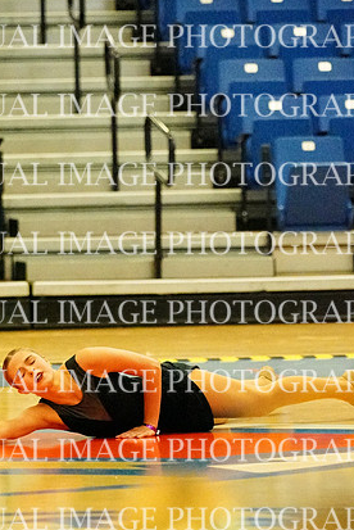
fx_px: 4653
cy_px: 346
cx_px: 158
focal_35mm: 316
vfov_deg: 6.5
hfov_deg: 4.4
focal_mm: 150
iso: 25600
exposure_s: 1/1600
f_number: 2.8
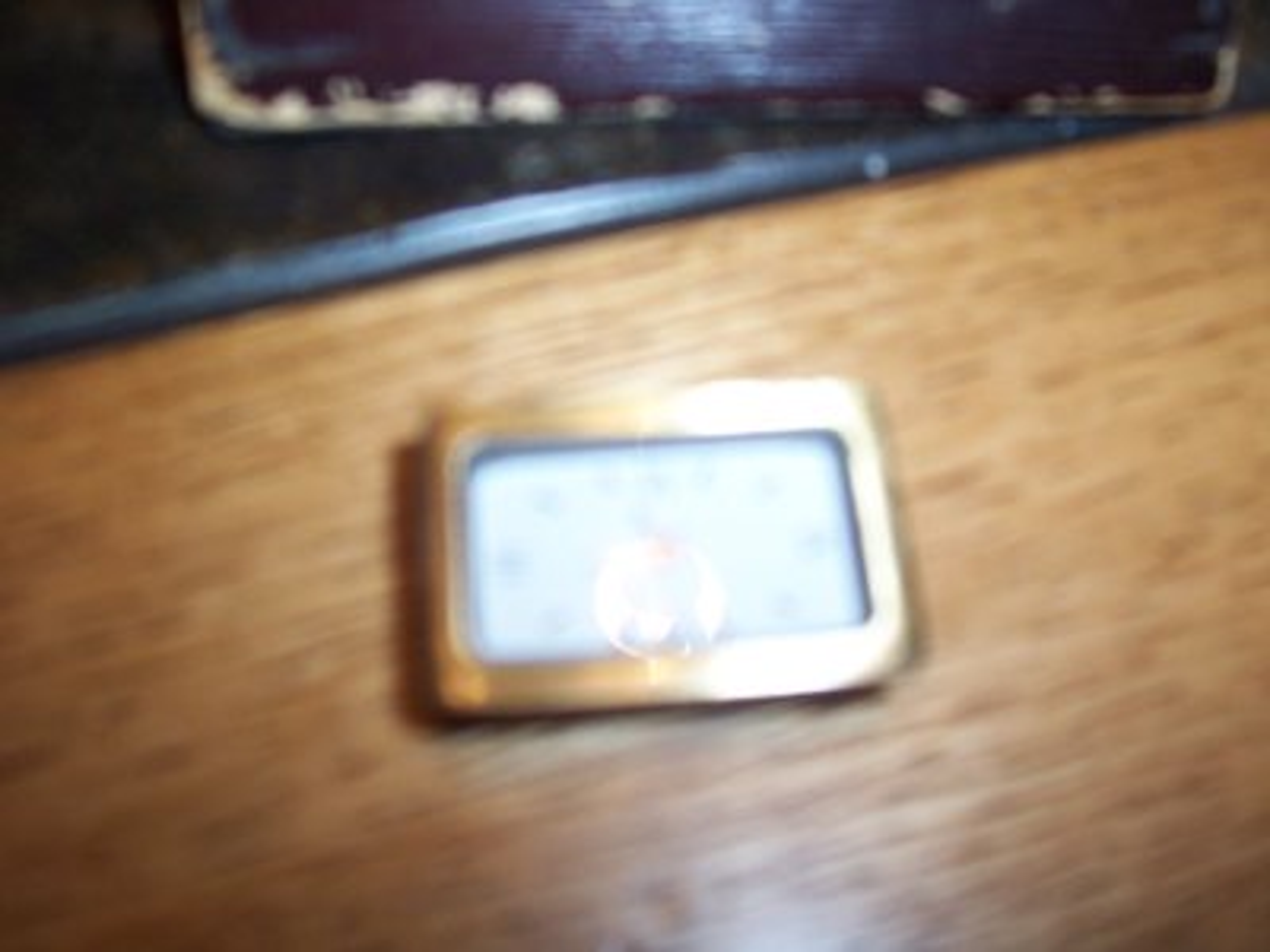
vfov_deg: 38.7
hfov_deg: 50.1
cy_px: 476
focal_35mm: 37
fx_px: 1357
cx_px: 635
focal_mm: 5.6
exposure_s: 1/60
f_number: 2.8
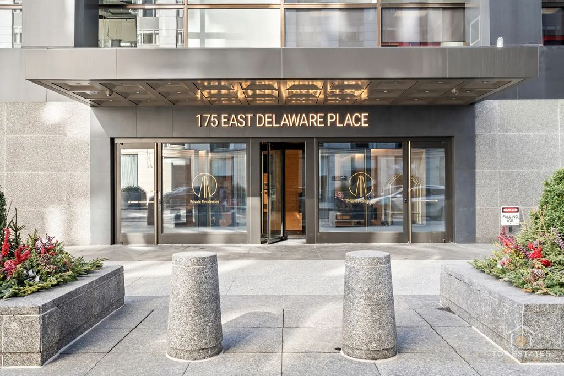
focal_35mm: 31
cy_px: 188
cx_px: 282
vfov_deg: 42.3
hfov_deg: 60.3
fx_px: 486
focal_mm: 31
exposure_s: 1/13
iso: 400
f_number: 10
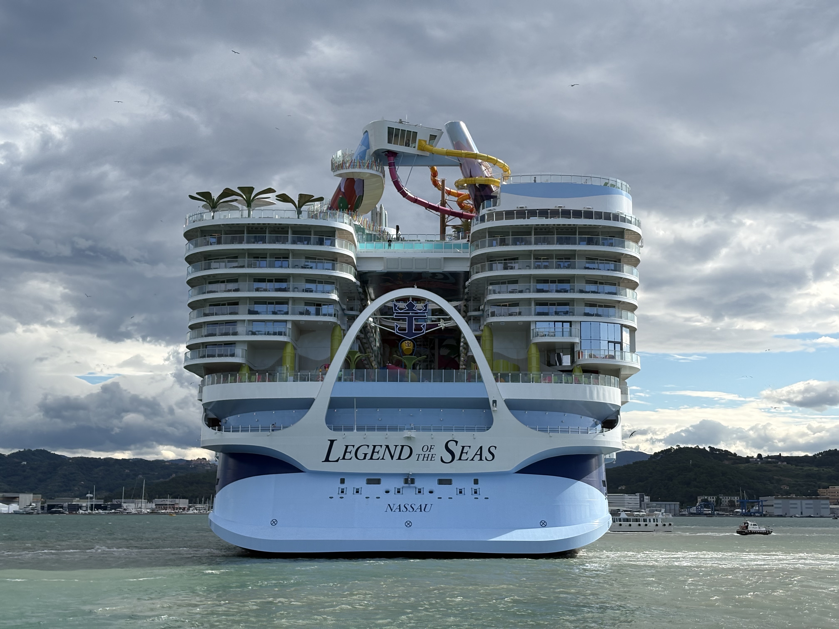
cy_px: 314
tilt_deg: +7.2
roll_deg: +0.9
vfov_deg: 28.0
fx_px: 1260
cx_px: 420
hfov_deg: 36.8
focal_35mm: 52
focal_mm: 5.96
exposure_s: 1/3279
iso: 32
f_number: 1.6
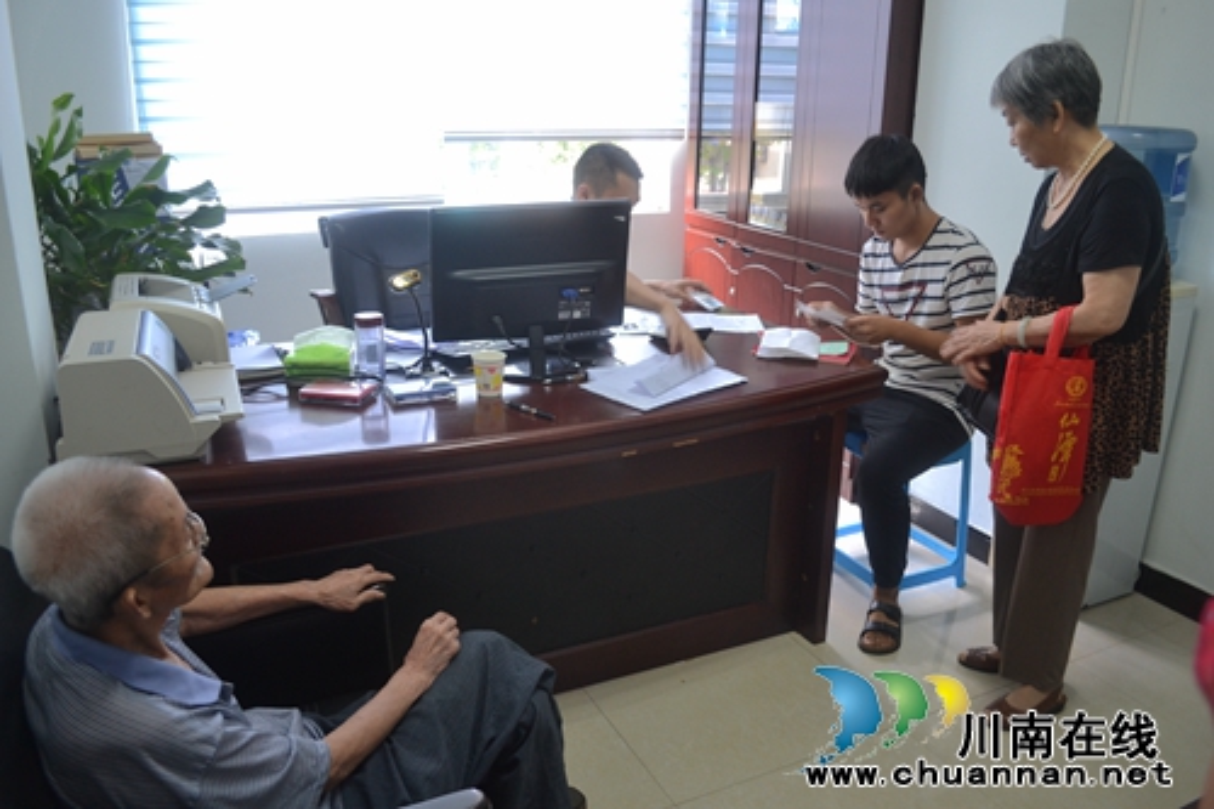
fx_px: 910
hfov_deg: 67.4
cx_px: 607
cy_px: 404
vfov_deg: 47.9
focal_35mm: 27
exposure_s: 1/20
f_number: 3.5
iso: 400
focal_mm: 18
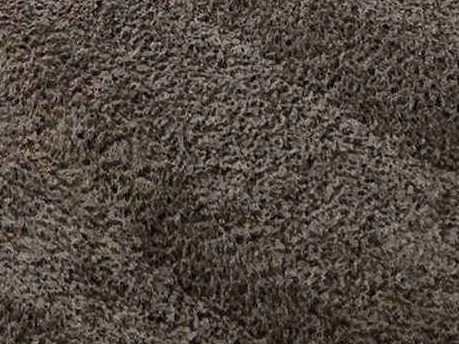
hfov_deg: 20.8
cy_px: -746
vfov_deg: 10.5
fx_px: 1153
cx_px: -108
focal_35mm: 87
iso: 320
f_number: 2.2
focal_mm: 1.74
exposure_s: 1/40
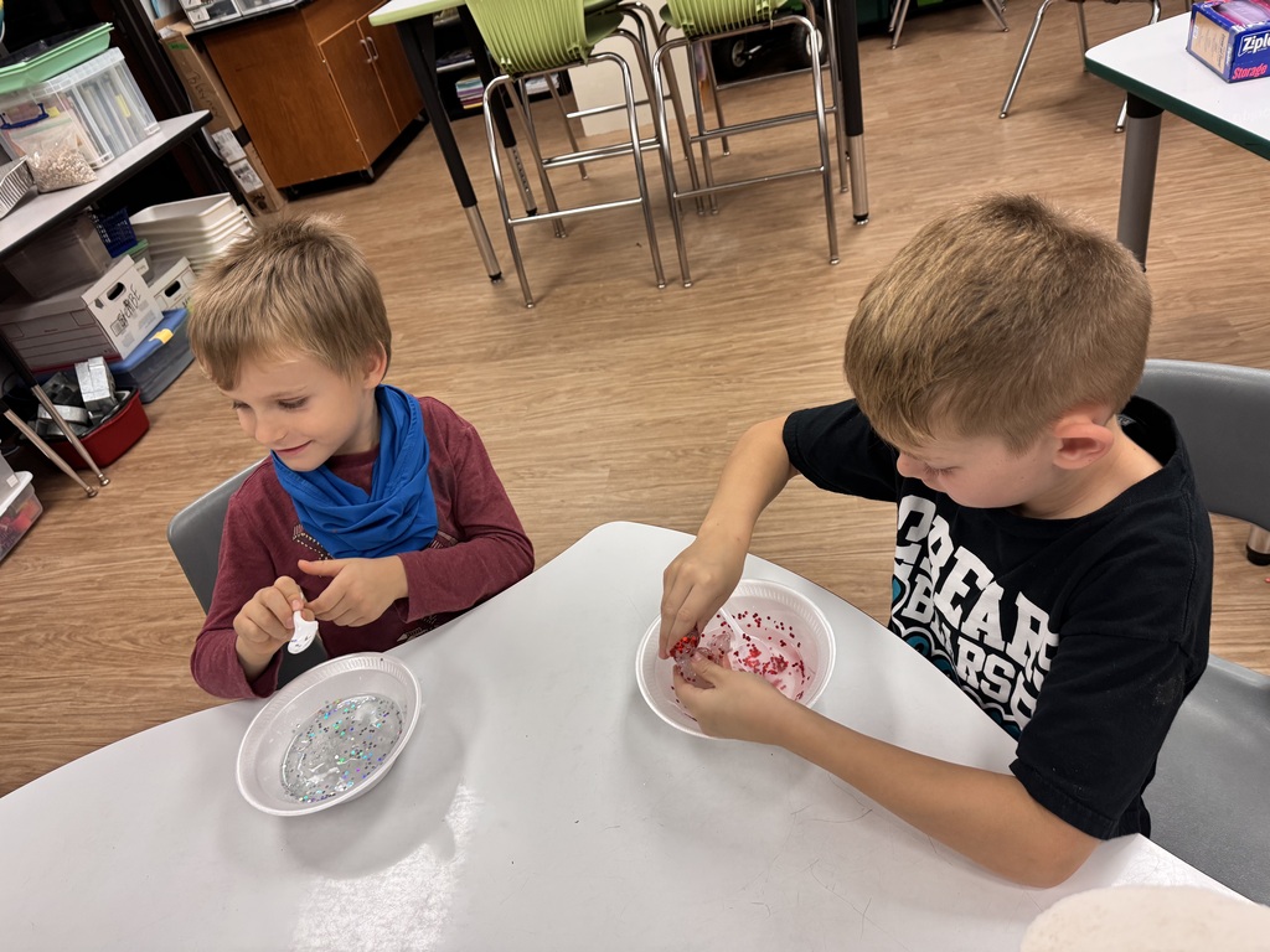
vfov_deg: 56.8
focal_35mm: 24
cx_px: 635
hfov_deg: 71.6
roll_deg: +16.5
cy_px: 476
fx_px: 881
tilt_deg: -37.9
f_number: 1.78
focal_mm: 6.76
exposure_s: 1/120
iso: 200
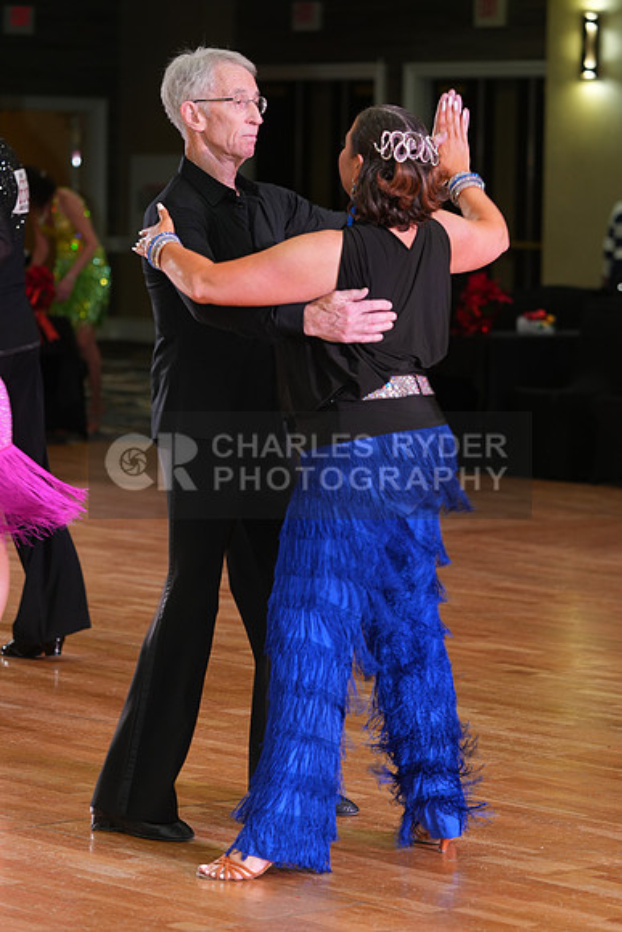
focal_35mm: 131
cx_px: 311
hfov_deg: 10.5
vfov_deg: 15.6
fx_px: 3393
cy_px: 466
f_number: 4
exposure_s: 1/60
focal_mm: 131
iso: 500
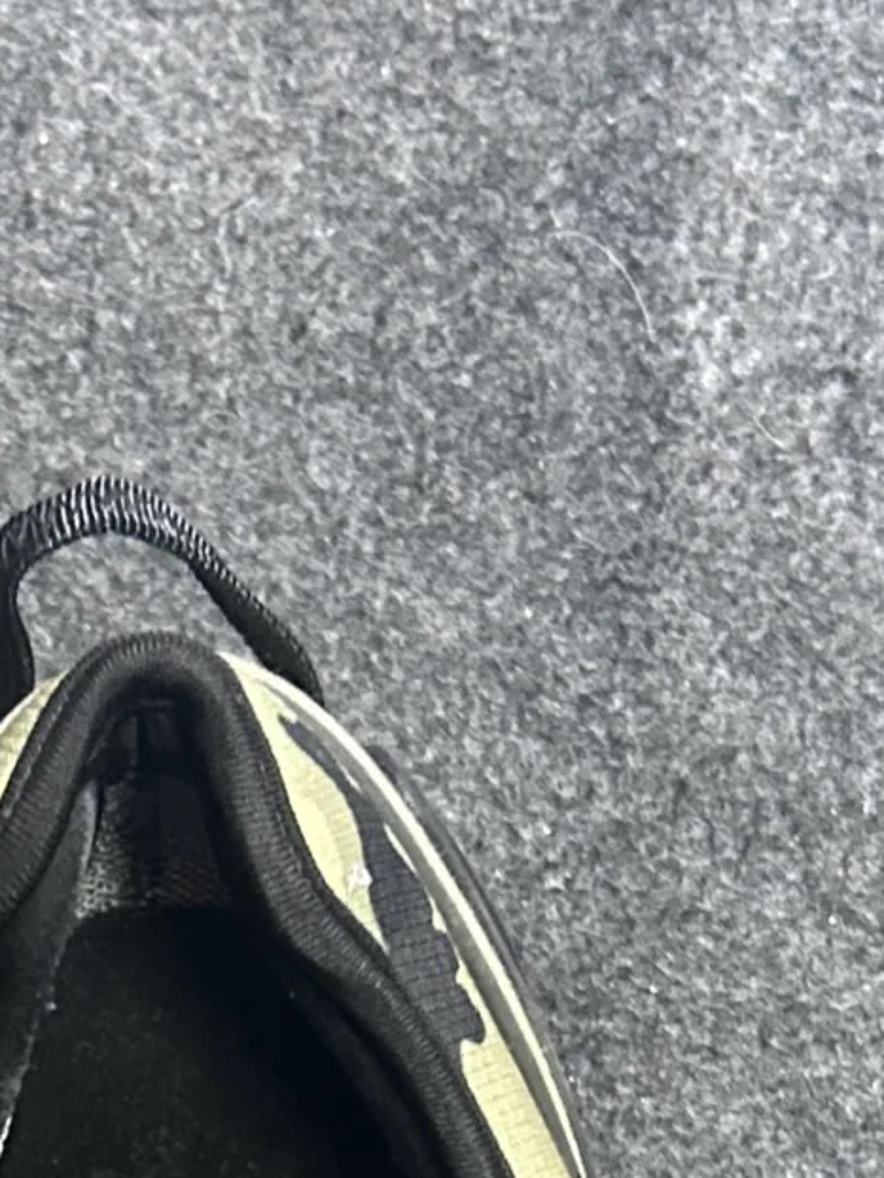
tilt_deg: -49.6
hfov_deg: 13.5
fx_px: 3641
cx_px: -115
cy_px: 1595
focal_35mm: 107
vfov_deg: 17.1
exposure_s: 1/33
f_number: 1.5
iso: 500
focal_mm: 5.7
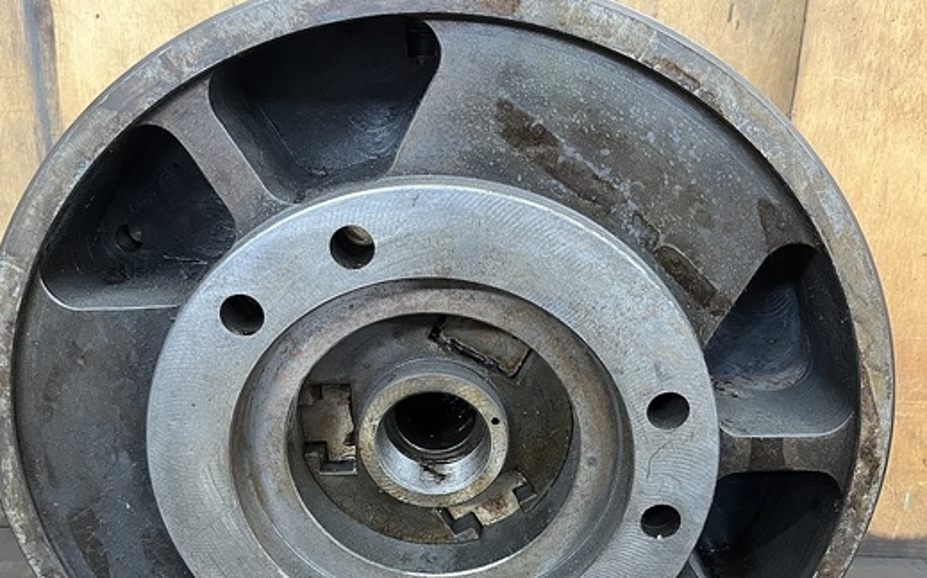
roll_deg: -0.3
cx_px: 443
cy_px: 380
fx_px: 859
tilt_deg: -23.4
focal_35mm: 34
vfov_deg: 36.9
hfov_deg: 56.7
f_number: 1.6
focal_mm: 5.1
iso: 400
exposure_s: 1/60
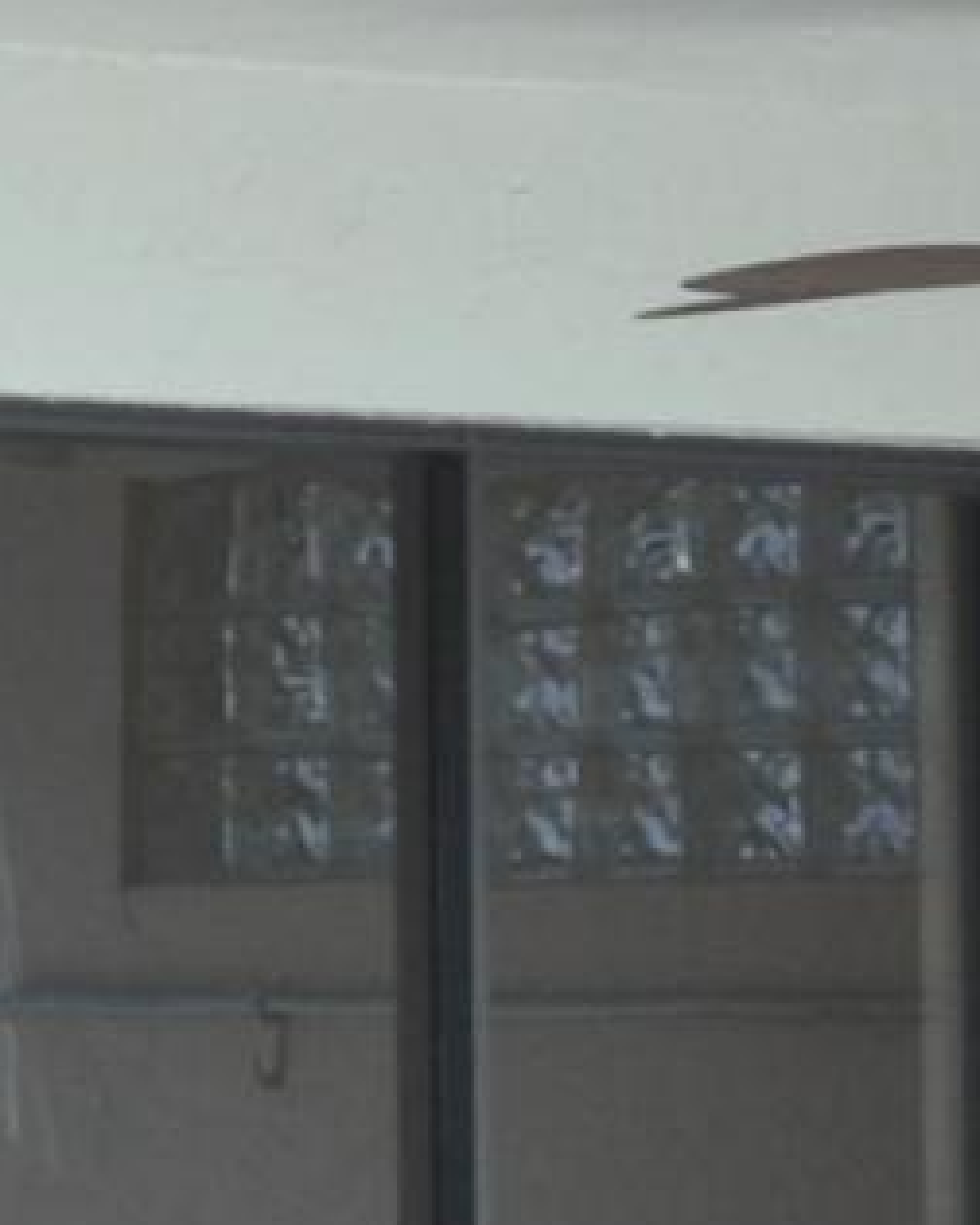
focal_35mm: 268
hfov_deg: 5.2
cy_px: 194
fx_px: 9716
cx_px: -2606
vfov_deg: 7.2
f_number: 5.6
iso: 220
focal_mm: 20
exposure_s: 1/125
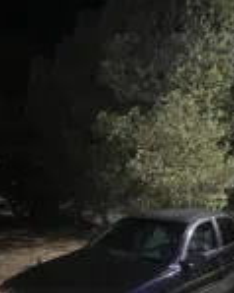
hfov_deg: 42.4
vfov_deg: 47.5
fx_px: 295
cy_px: 264
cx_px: 165
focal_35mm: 34
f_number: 1.8
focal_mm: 1.57
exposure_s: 1/25
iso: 1000
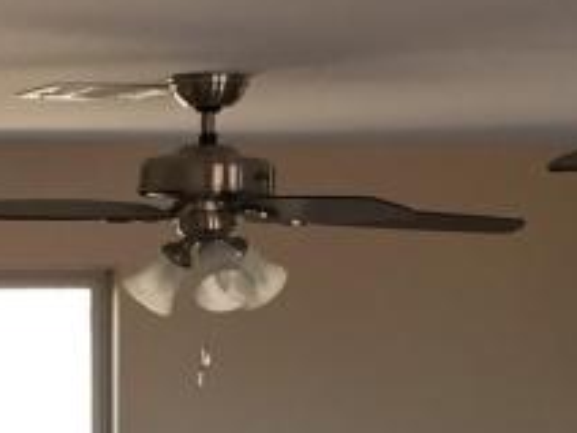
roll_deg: -1.8
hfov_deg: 14.0
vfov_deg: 10.4
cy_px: 507
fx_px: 2334
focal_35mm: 140
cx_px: 71
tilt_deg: -5.1
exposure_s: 1/30
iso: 32
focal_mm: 4.15
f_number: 2.2
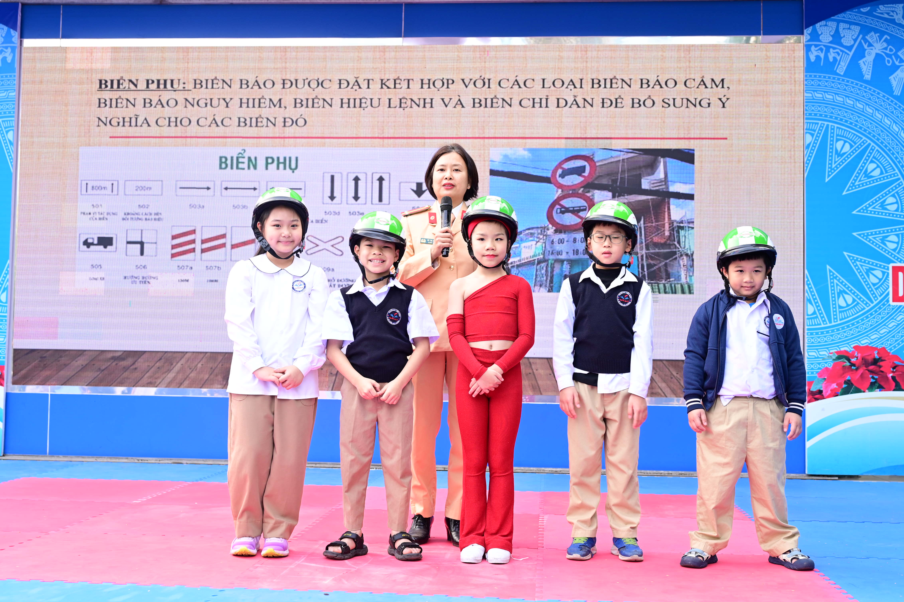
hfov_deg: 43.6
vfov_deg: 29.8
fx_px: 1130
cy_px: 301
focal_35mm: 45
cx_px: 452
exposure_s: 1/160
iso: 400
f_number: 4.5
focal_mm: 45
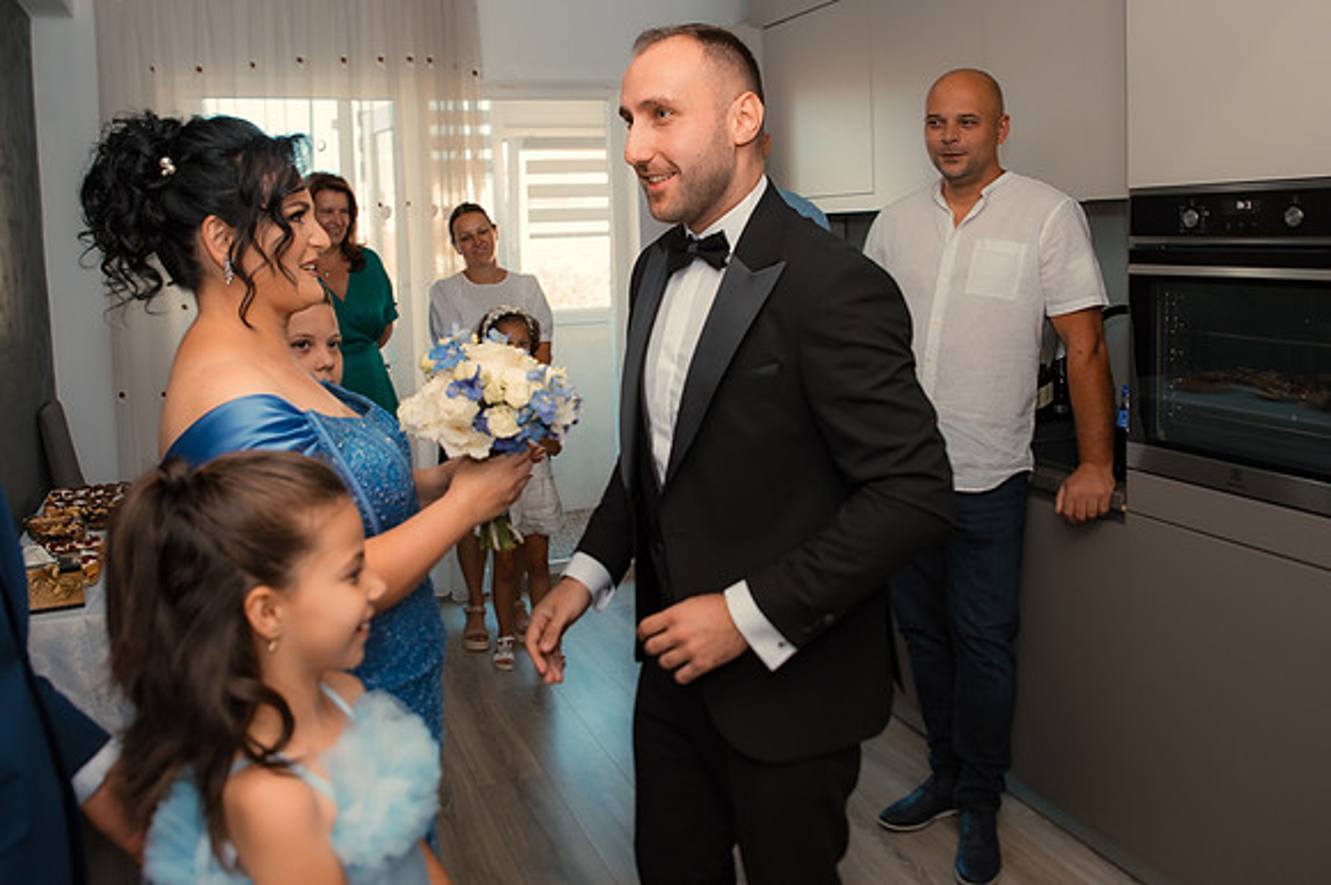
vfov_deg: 42.2
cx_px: 666
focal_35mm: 31
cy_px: 319
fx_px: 1135
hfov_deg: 60.8
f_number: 3.5
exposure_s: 1/125
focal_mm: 24
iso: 800
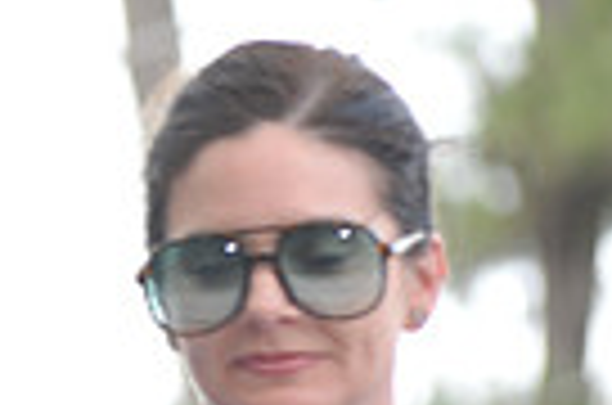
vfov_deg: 1.6
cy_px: 495
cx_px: -594
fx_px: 14484
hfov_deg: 2.4
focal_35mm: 854
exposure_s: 1/80
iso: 250
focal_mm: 200
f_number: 6.3
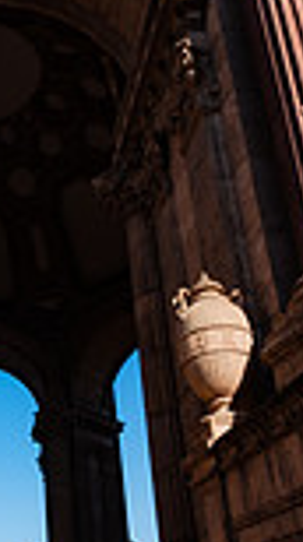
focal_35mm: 46
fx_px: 661
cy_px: 345
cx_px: -28
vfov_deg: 44.2
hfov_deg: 24.2
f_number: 9
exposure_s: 1/250
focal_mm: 10
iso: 160
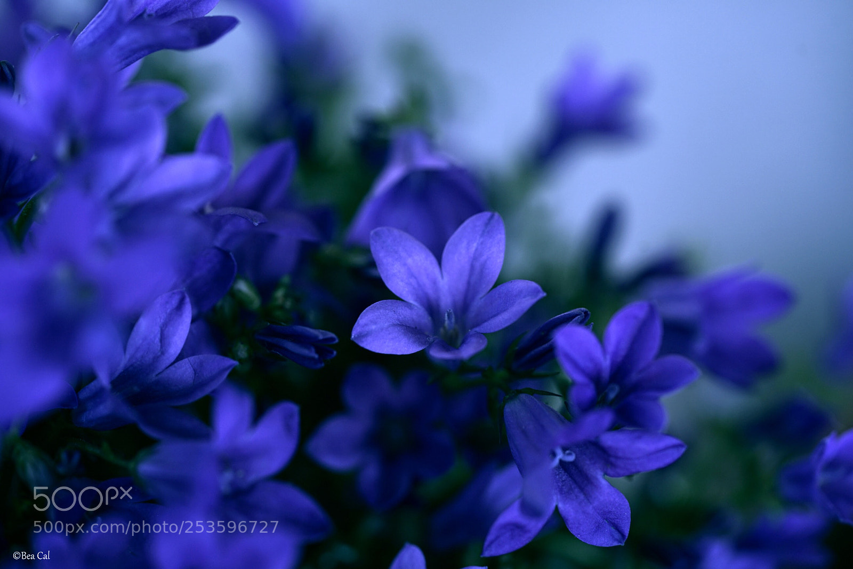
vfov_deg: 15.2
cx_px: 426
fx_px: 2132
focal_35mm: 90
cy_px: 284
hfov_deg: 22.6
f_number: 4
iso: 200
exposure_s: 1/250
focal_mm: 90
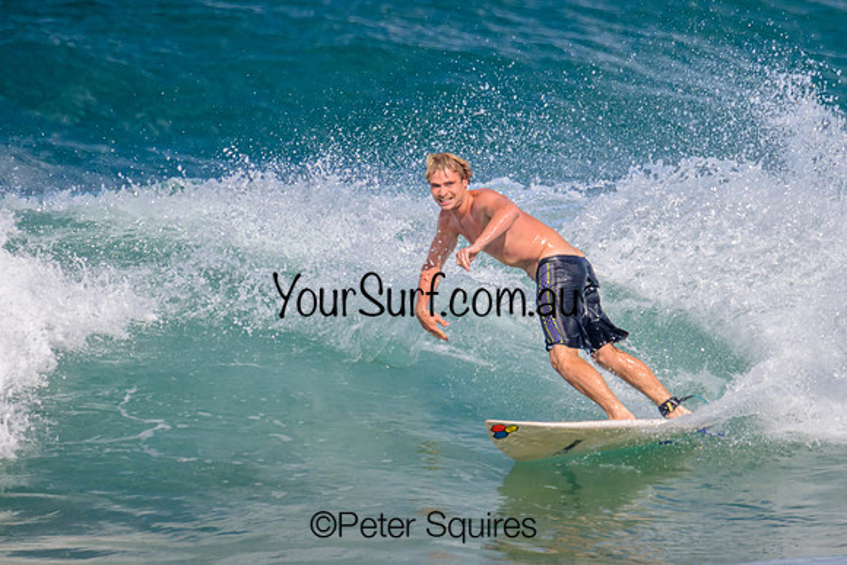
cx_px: 545
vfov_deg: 1.3
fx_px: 24217
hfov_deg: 2.0
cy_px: 202
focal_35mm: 1029
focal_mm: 800
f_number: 11
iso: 900
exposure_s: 1/2000
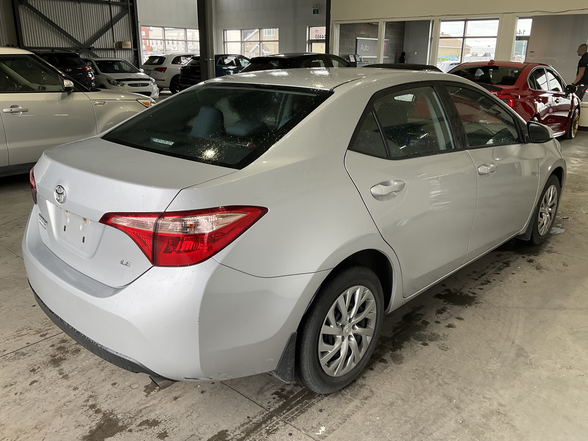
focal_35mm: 29
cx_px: 294
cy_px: 220
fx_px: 493
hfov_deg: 61.7
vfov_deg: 48.2
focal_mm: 3
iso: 32
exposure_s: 1/122
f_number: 1.8
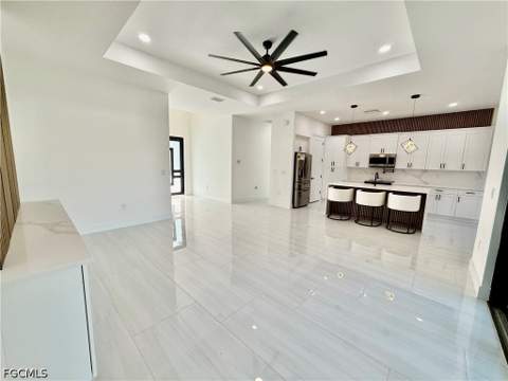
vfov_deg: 85.7
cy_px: 190
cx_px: 254
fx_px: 205
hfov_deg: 102.1
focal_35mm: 14
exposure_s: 1/270
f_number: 2.2
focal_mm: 2.22
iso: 64
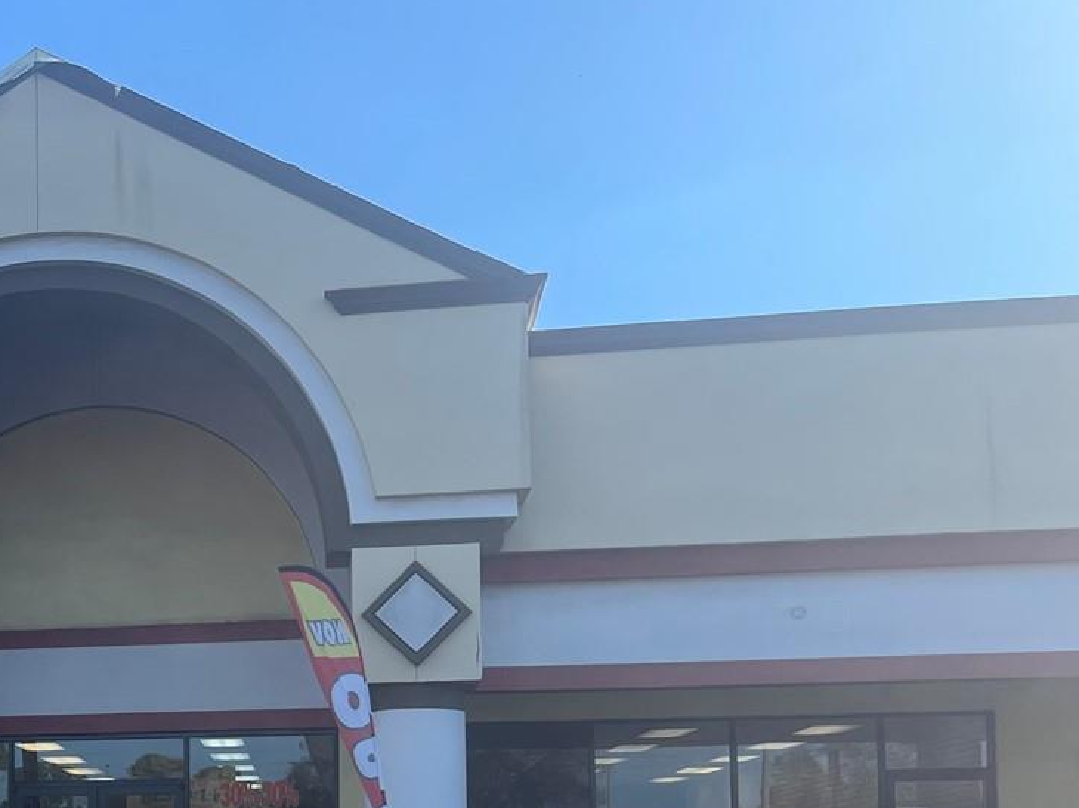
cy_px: 833
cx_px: -80
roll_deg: -0.3
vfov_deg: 24.3
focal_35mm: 57
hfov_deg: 30.5
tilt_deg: +6.7
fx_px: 1776
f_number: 1.6
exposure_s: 1/1517
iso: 50
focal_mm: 5.1
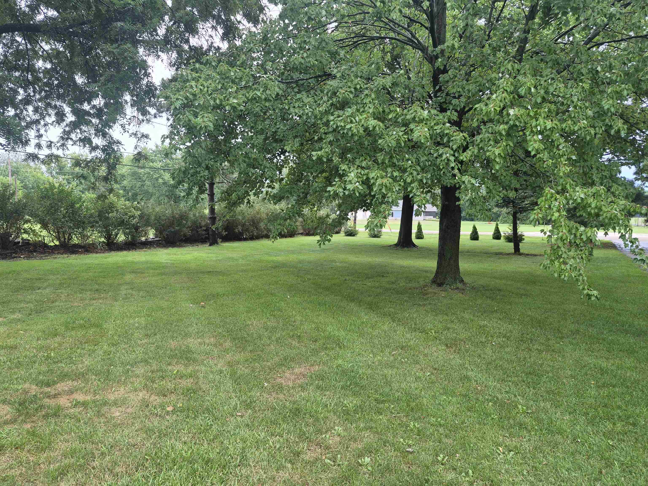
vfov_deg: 58.9
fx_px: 431
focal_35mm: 23
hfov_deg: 73.9
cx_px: 324
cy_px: 243
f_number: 1.8
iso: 80
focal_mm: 5.4
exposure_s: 1/1056
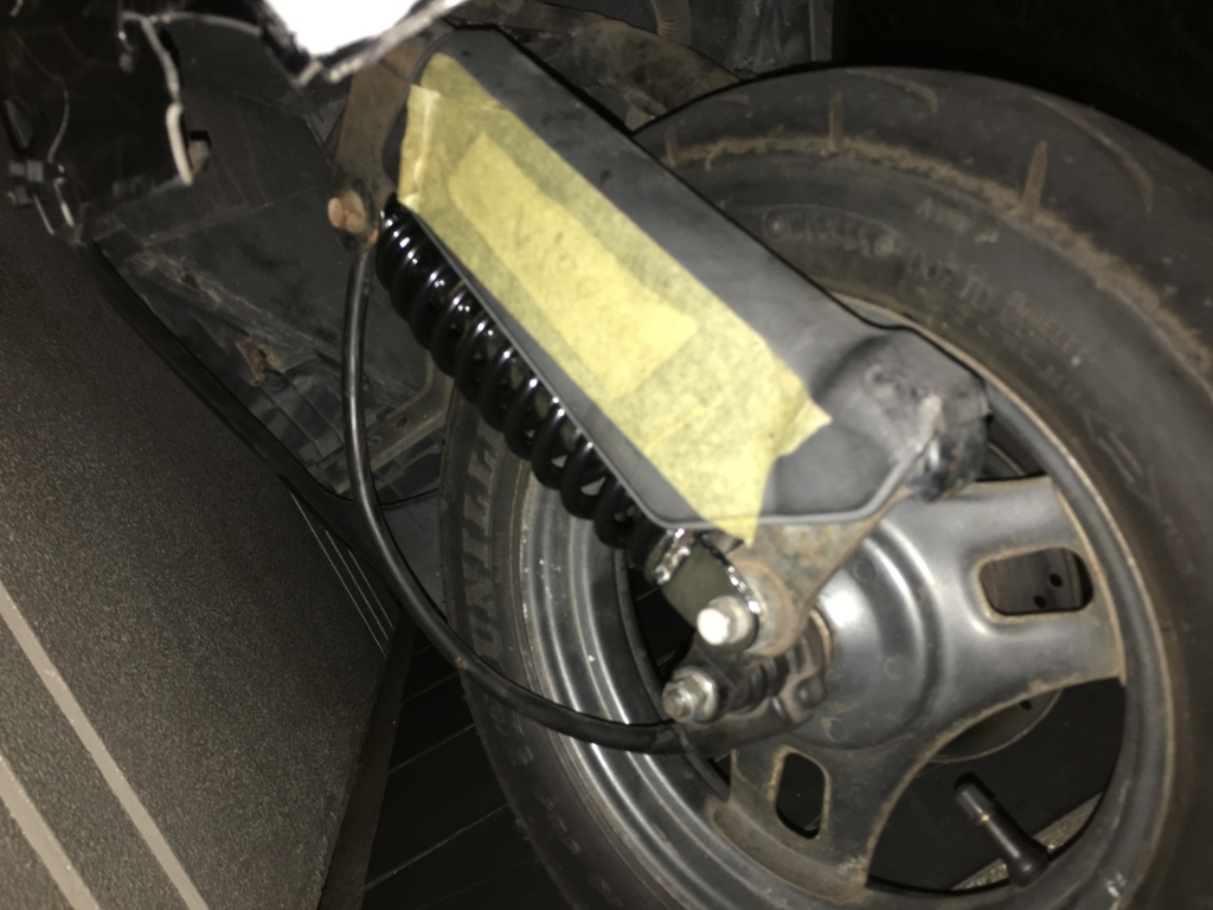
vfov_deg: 48.2
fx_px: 1016
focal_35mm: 29
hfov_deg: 61.7
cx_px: 606
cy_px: 455
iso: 40
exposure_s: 1/16
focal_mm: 4.15
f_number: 2.2
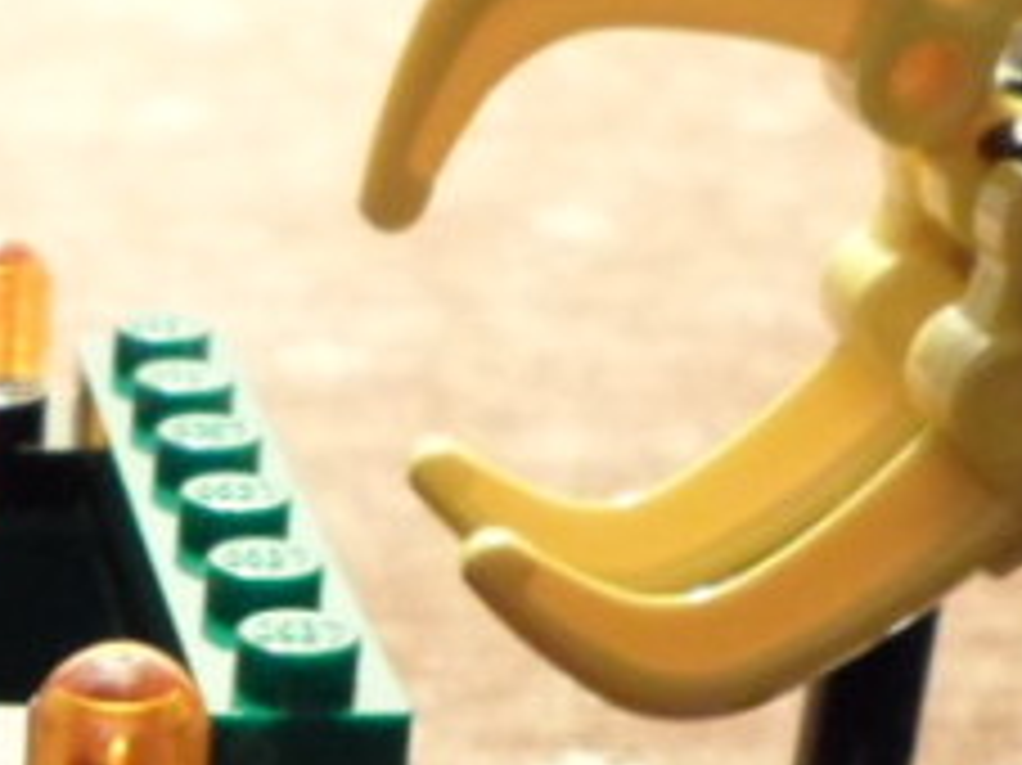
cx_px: -108
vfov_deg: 14.1
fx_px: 2921
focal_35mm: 99
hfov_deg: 19.0
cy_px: 1109
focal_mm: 4.5
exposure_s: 1/6
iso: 400
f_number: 2.5
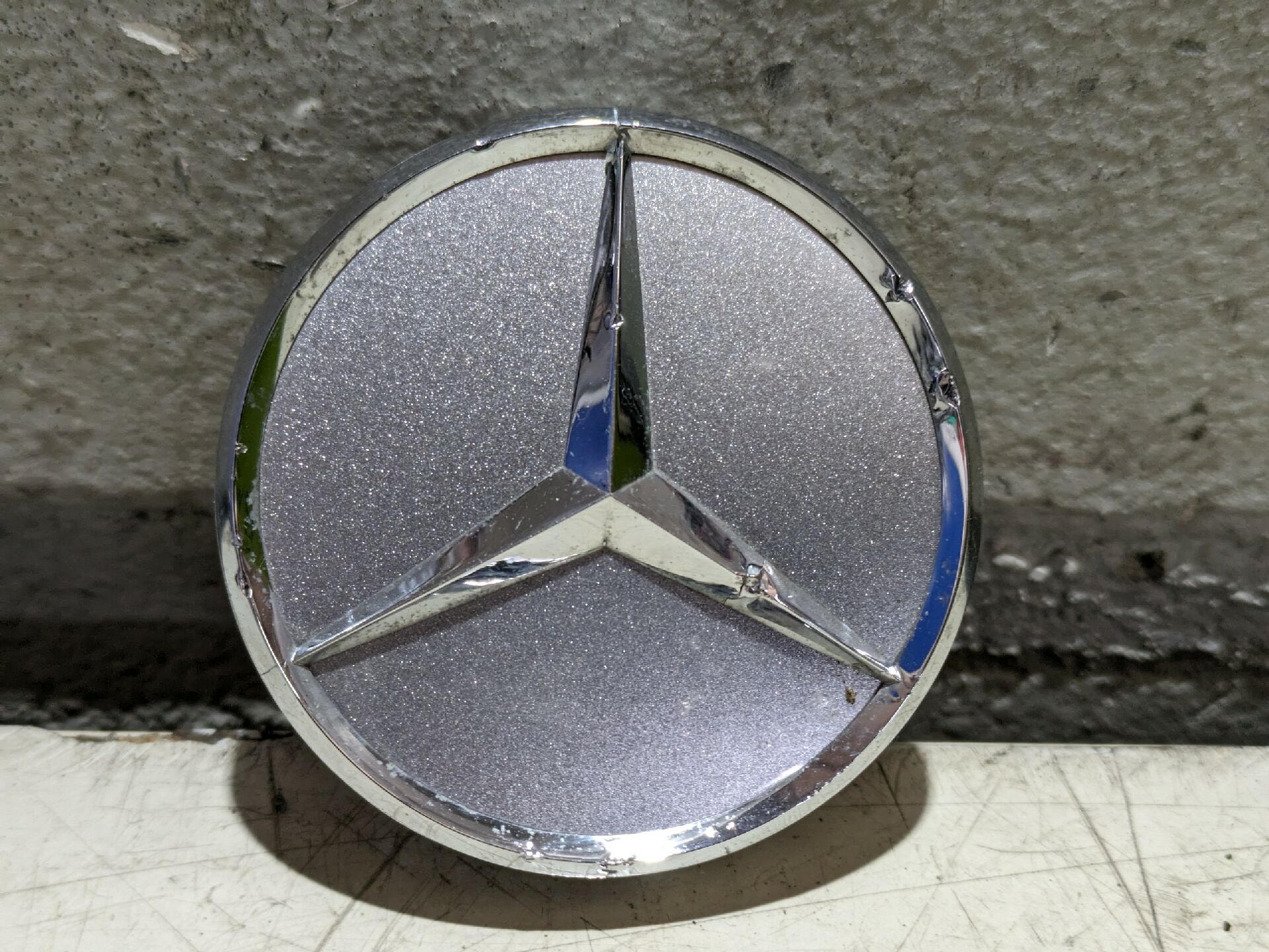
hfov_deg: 37.5
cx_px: 634
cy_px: 476
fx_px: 1870
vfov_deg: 28.6
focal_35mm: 51
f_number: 1.89
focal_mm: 5.43
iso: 181
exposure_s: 1/100
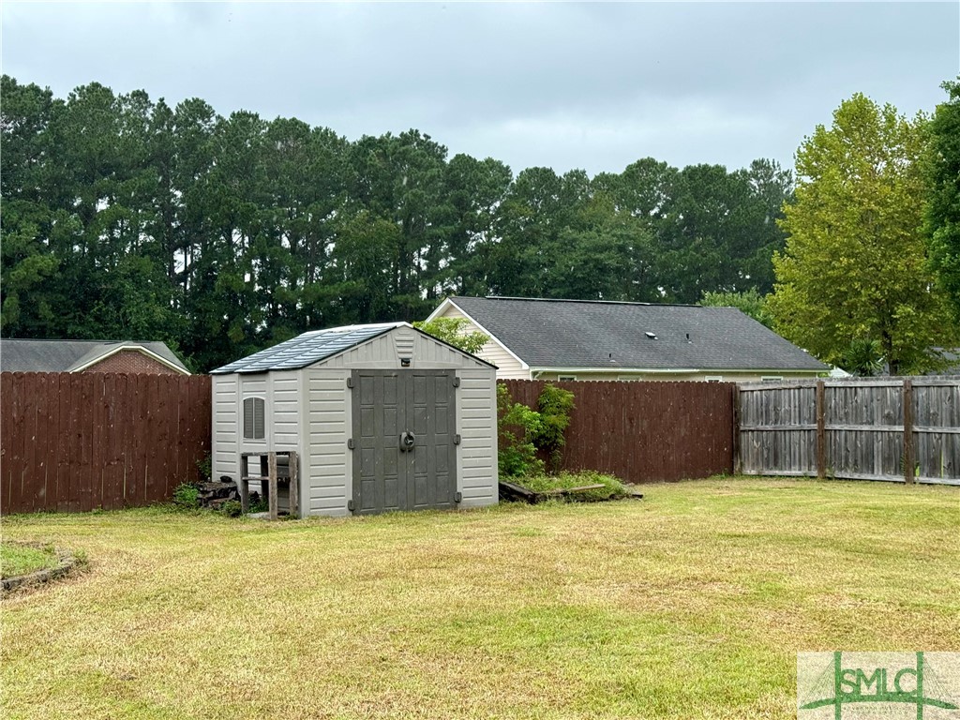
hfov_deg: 39.7
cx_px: 480
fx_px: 1331
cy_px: 360
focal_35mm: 48
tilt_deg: +1.0
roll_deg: -0.2
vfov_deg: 30.3
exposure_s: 1/1133
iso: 64
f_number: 1.78
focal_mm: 6.76
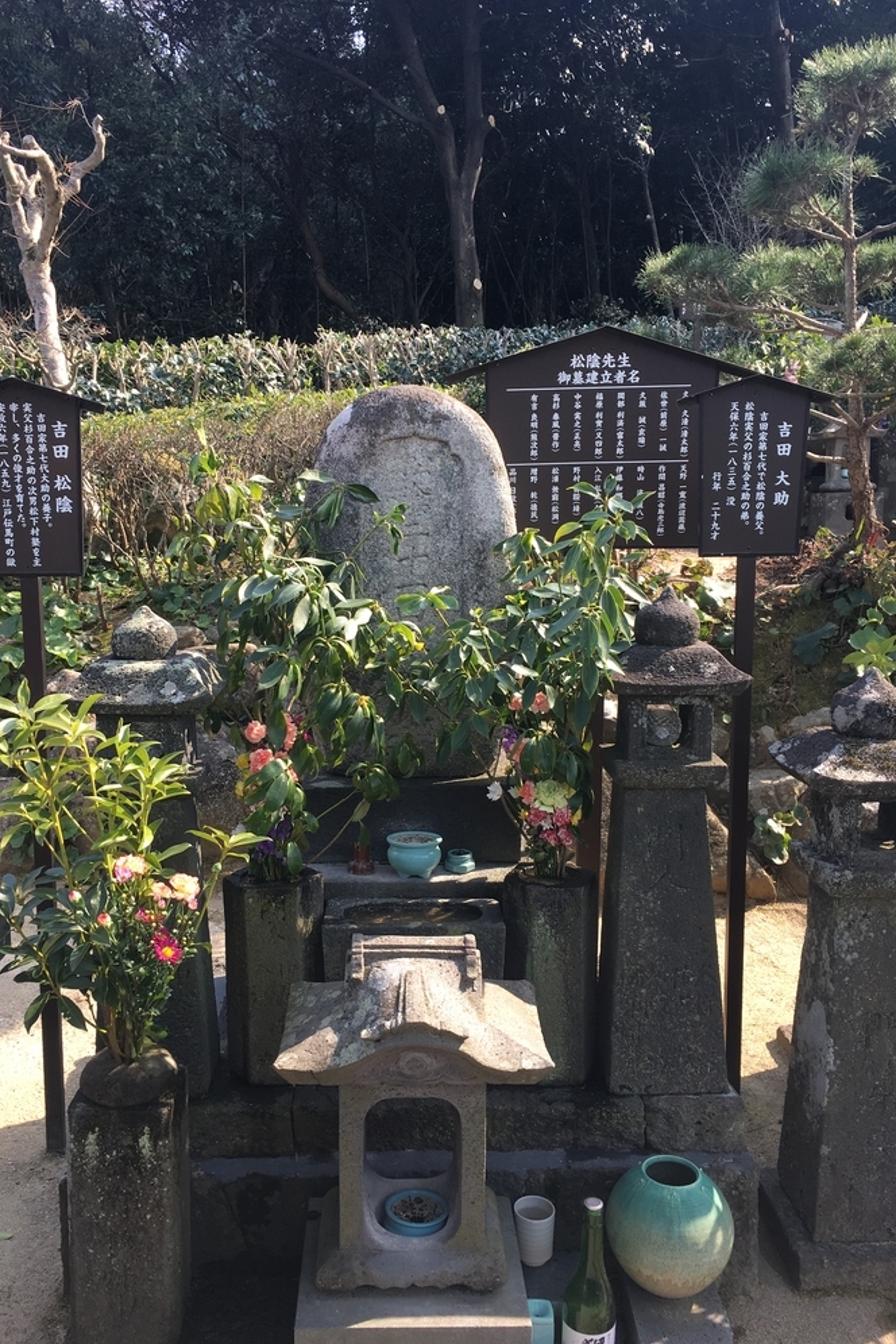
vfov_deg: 60.3
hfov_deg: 42.3
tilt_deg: -7.4
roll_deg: -0.4
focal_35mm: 31
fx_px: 1157
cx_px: 402
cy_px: 676
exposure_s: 1/255
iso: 25
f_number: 2.2
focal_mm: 4.15
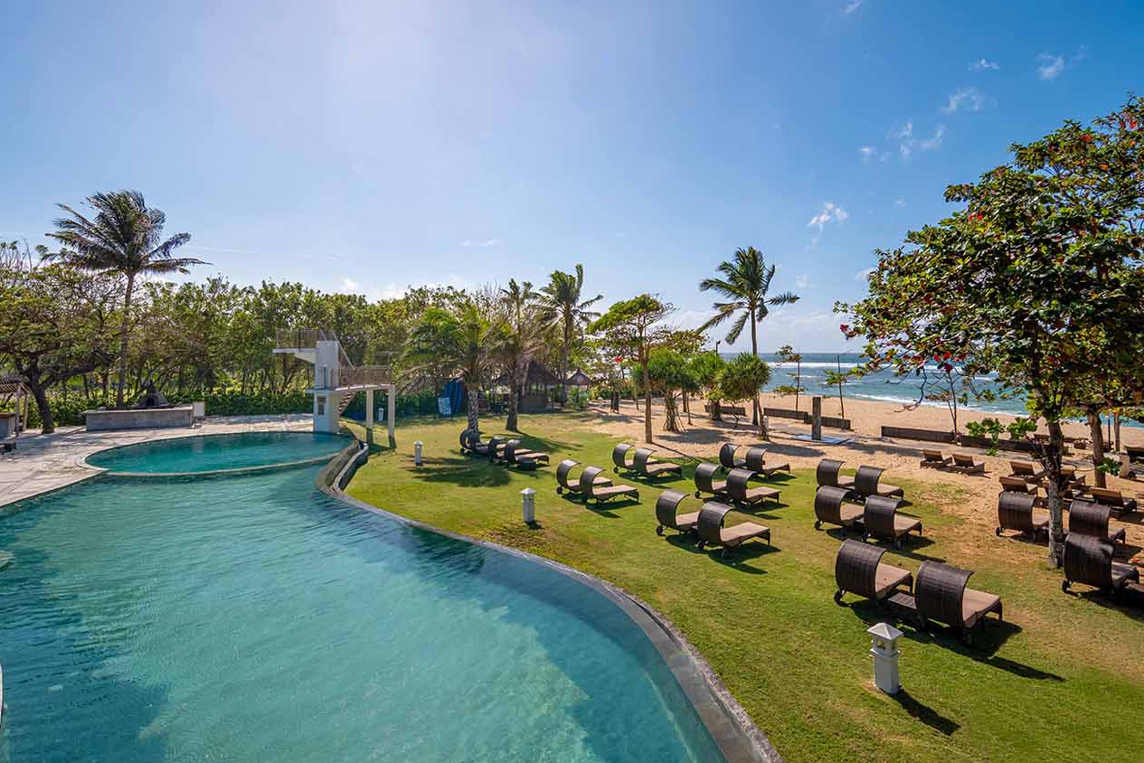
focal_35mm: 17
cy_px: 353
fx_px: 540
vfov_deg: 70.4
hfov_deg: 93.3
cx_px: 563
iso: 100
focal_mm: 15
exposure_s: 1/2000
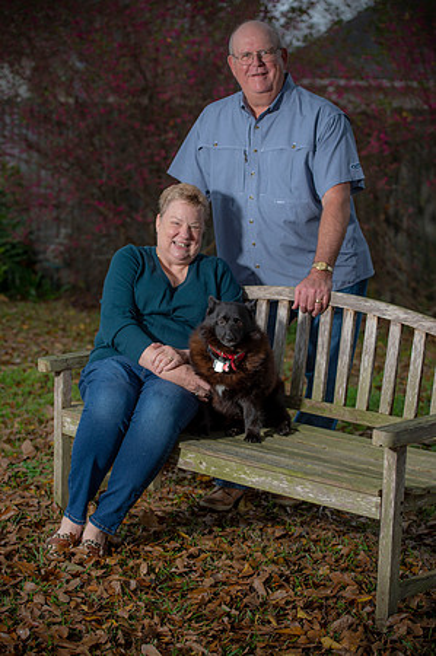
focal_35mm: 70
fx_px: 1275
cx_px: 218
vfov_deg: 28.9
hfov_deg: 19.4
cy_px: 328
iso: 160
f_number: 4
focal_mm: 70
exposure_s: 1/200
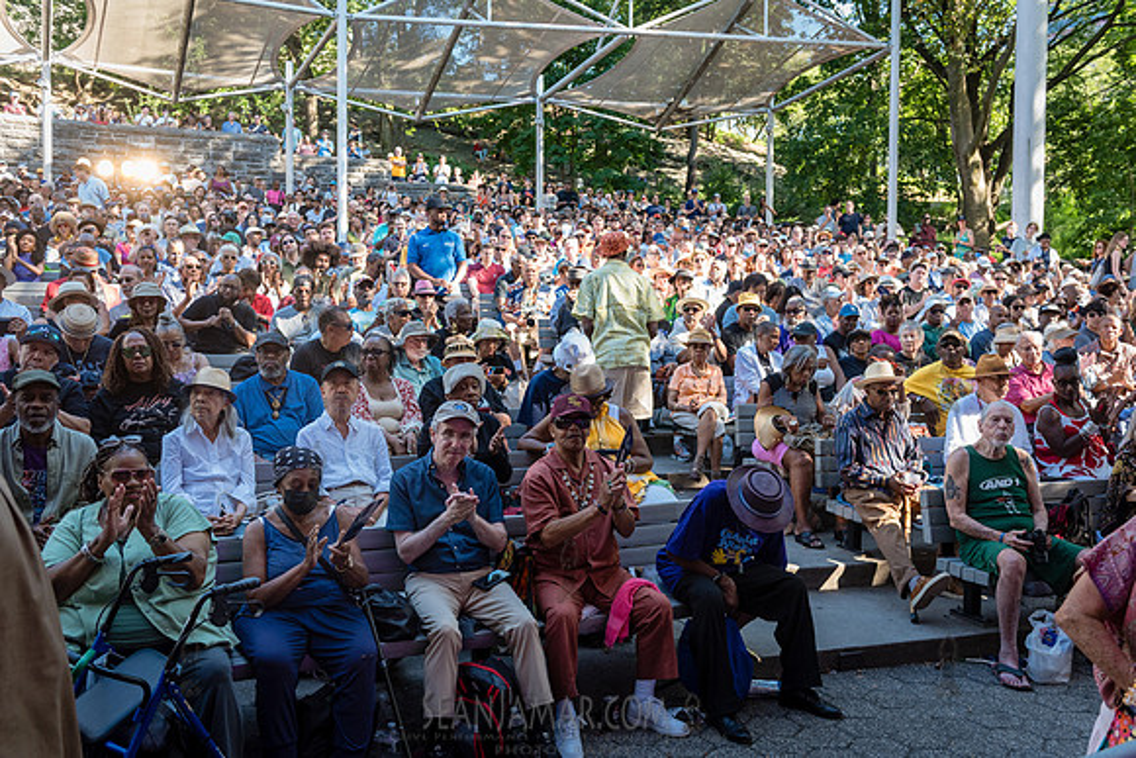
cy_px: 379
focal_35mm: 32
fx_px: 1010
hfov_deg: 58.7
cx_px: 568
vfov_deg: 41.1
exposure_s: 1/400
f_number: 4
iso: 1000
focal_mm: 32
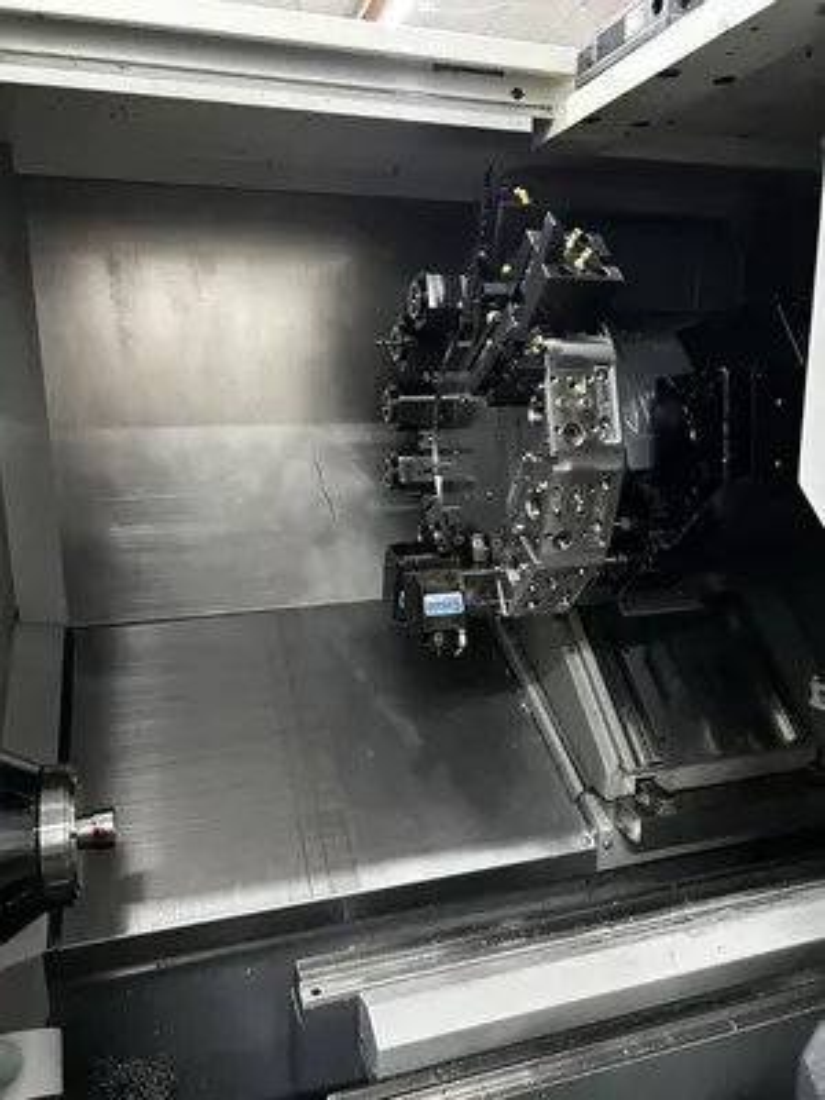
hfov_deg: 53.1
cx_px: 412
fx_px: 826
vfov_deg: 67.3
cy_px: 550
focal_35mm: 26
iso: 500
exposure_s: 1/40
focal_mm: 5.7
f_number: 1.5
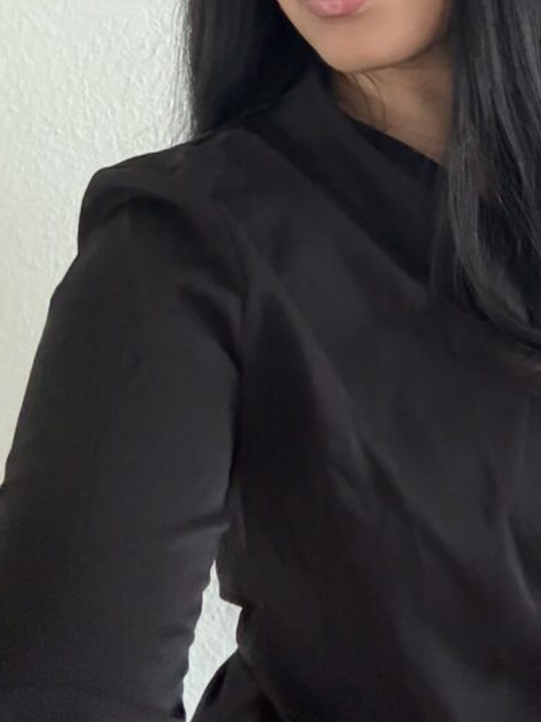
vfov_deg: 40.1
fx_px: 917
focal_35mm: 44
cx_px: 506
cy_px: 85
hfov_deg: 31.1
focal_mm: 2.69
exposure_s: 1/28
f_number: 1.9
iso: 640
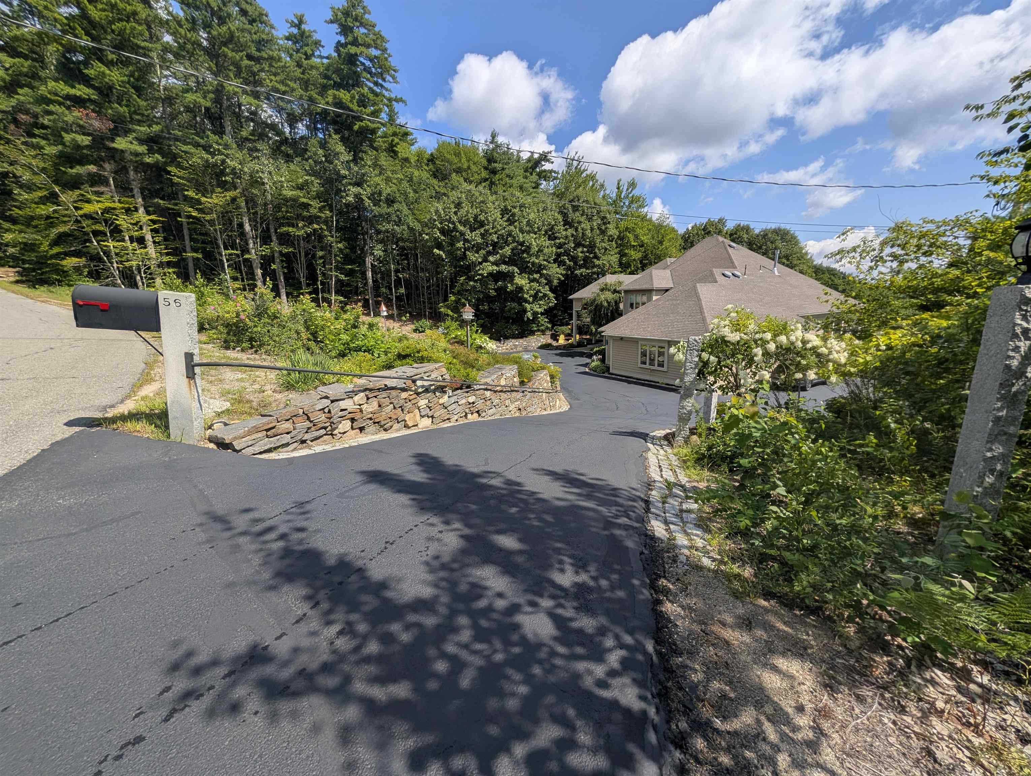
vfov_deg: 94.6
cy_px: 388
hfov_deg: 110.5
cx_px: 516
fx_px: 358
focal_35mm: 12
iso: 52
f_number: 1.7
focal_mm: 2.02
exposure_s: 1/3247
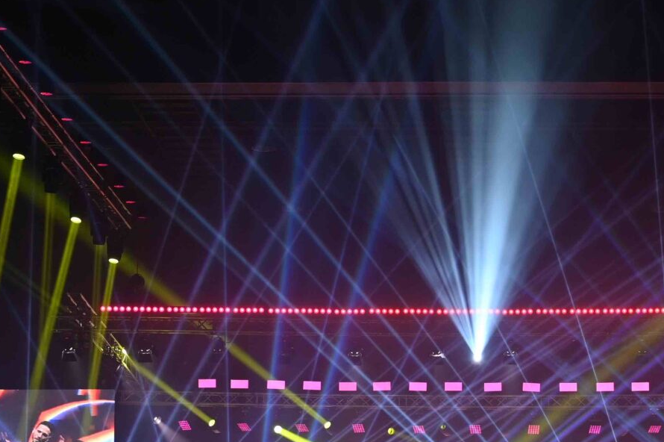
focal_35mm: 115
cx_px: 508
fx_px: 2119
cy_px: 404
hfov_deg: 17.7
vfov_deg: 11.8
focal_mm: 40
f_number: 4.5
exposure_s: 1/40
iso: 320
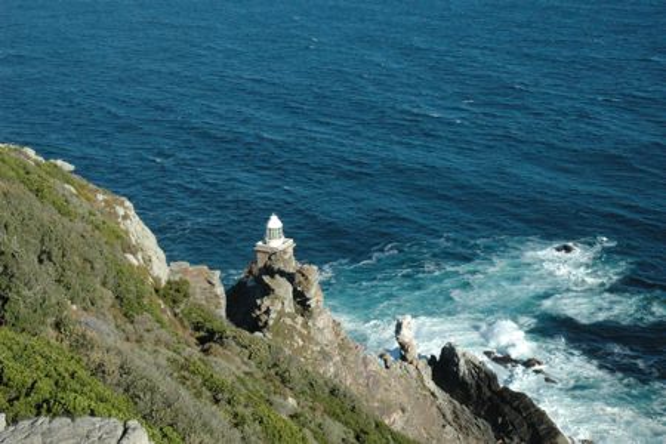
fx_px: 943
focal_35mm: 51
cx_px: 333
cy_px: 222
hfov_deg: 38.9
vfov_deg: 26.5
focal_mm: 34
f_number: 22
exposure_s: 1/125
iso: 1600
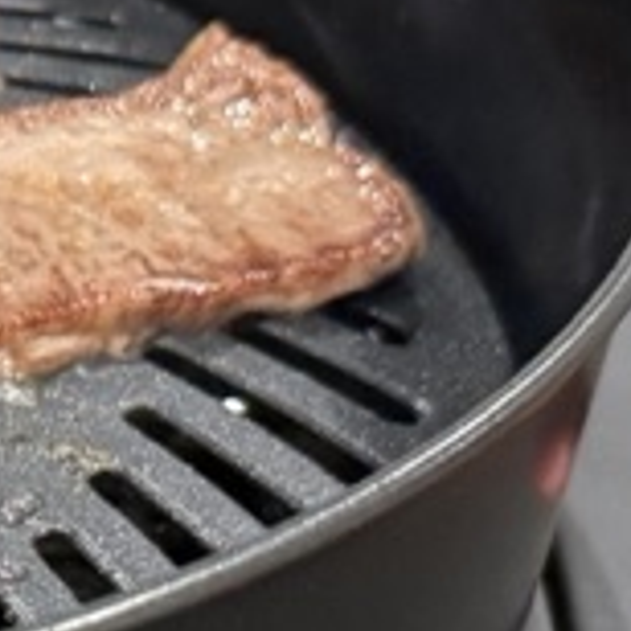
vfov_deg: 10.5
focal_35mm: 165
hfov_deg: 9.8
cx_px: -643
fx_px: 3403
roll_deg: +0.9
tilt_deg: -34.6
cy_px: 615
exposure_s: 1/60
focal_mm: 6.76
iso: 400
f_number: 1.78
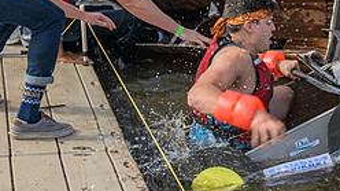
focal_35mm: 108
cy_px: -39
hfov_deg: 19.7
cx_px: 241
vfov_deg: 11.0
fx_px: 973
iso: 64
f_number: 4
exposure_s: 1/250
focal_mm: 44
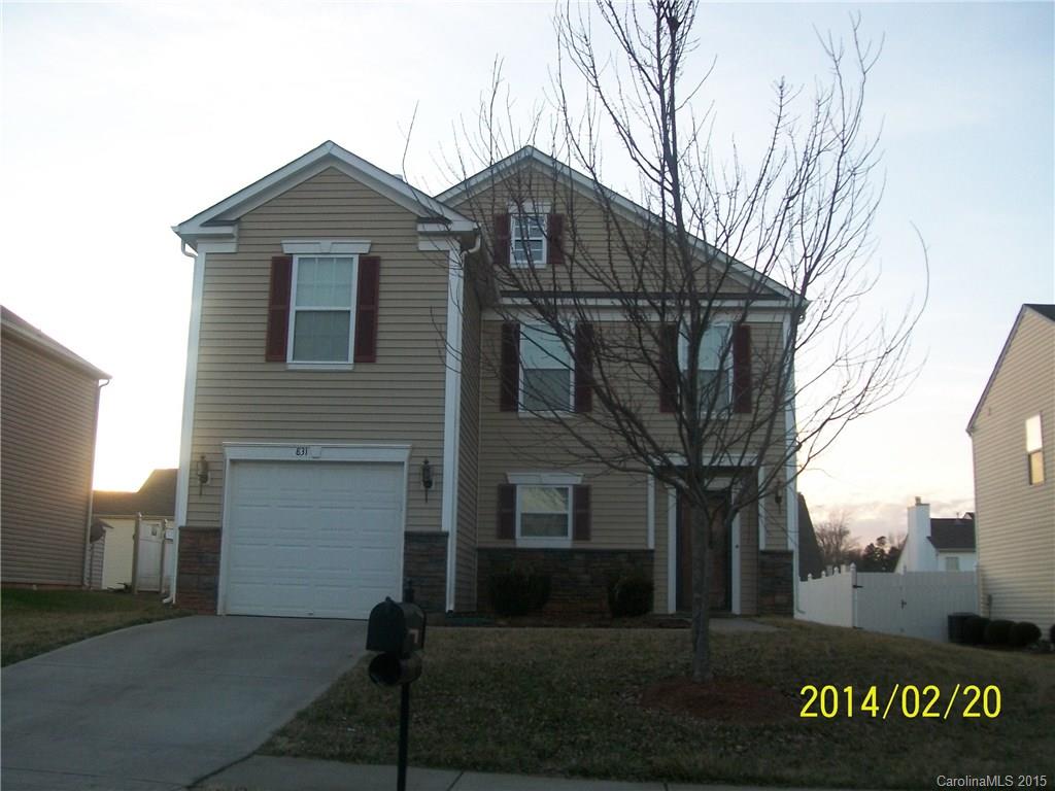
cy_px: 396
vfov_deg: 39.7
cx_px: 528
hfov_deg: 51.4
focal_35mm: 36
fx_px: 1097
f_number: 2.7
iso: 80
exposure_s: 1/125
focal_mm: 6
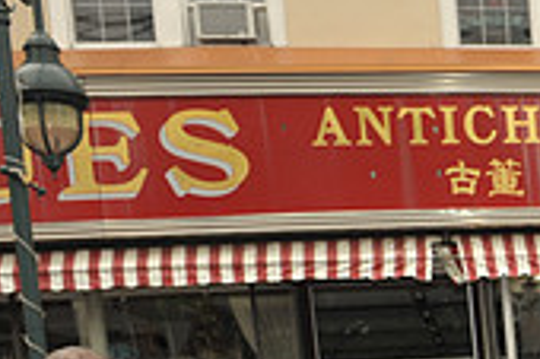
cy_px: 575
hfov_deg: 20.4
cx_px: 858
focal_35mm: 82
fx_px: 1229
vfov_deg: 15.1
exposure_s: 1/250
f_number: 8
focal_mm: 24
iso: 400
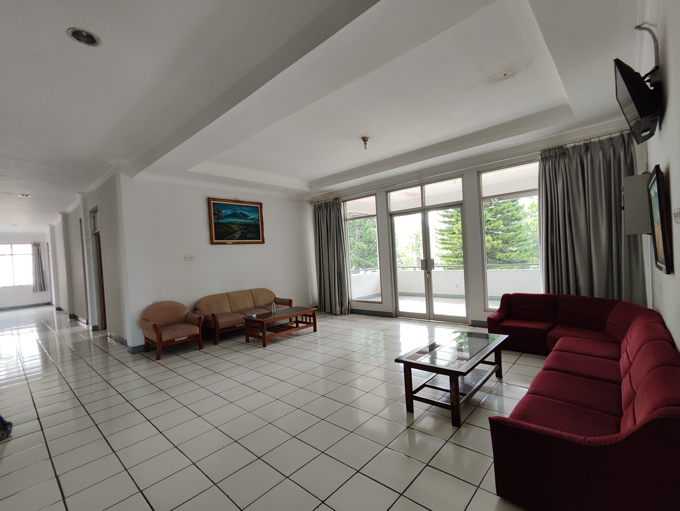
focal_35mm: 16
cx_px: 340
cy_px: 256
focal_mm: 1.65
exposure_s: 1/50
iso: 63
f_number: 2.2
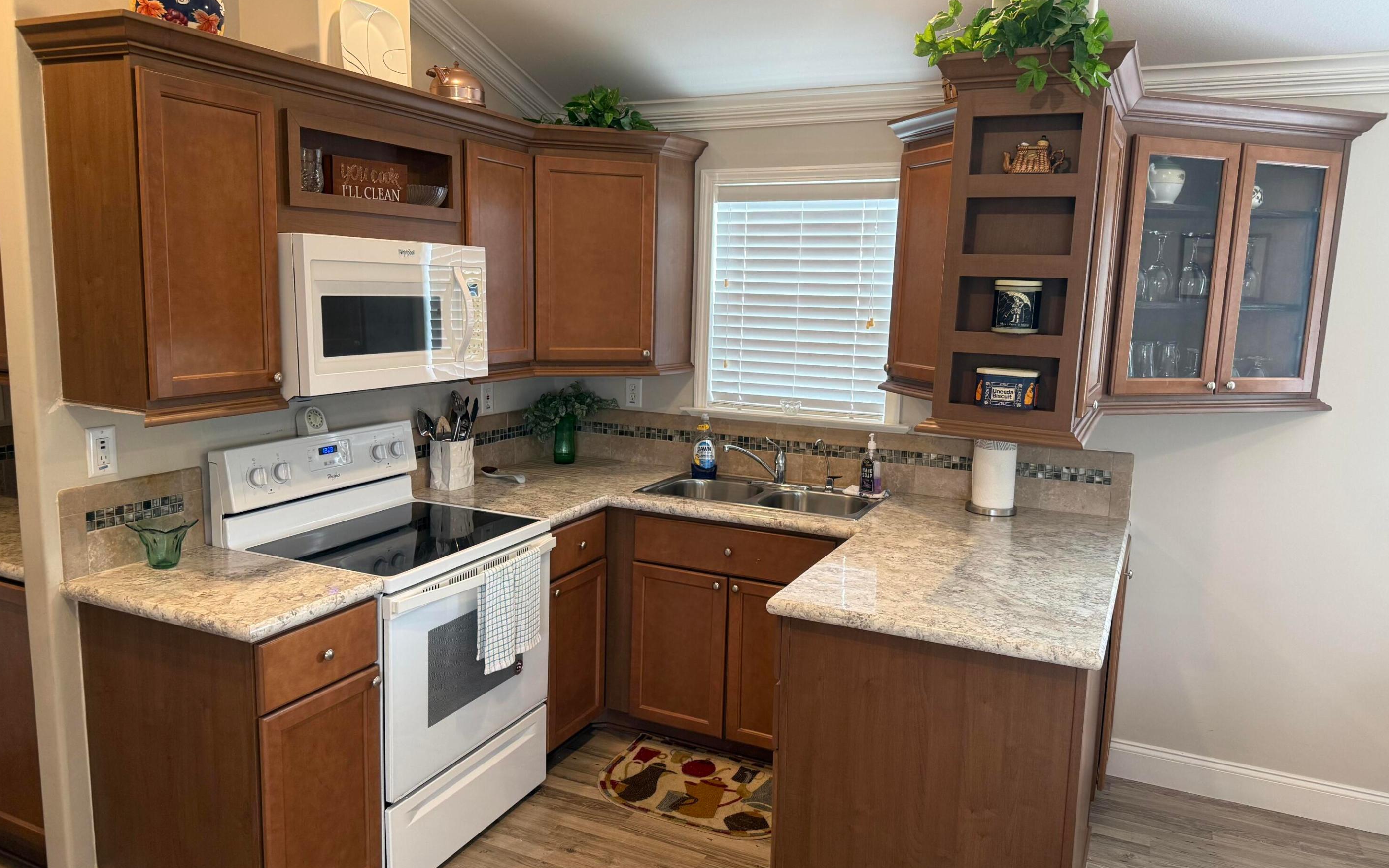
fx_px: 984
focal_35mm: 26
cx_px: 682
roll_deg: -1.4
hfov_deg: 70.4
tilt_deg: -8.3
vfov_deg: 47.6
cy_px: 427
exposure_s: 1/60
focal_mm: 6.76
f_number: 1.78
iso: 160
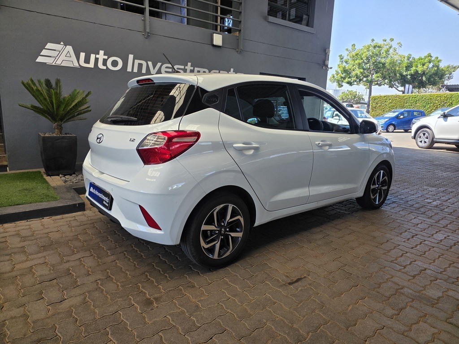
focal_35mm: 23
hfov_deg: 73.9
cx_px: 230
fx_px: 305
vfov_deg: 58.9
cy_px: 172
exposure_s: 1/359
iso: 25
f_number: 1.7
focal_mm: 6.25
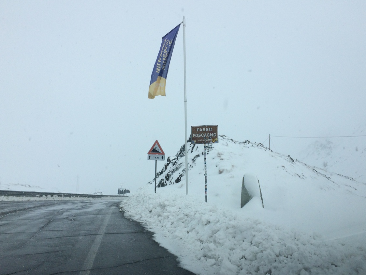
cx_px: 187
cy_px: 141
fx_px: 328
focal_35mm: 31
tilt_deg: +6.4
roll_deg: +1.3
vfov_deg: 45.4
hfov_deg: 58.3
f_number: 2.2
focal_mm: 4.15
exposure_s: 1/3731
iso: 32
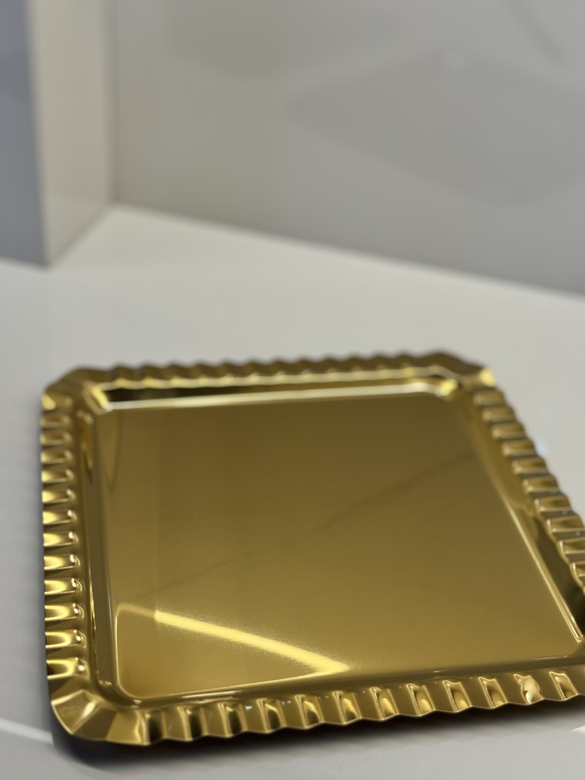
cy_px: 390
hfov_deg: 30.3
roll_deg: -5.2
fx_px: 1082
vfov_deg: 39.7
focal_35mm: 48
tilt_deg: -33.9
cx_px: 292
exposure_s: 1/172
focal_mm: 6.76
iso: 64
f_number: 1.78
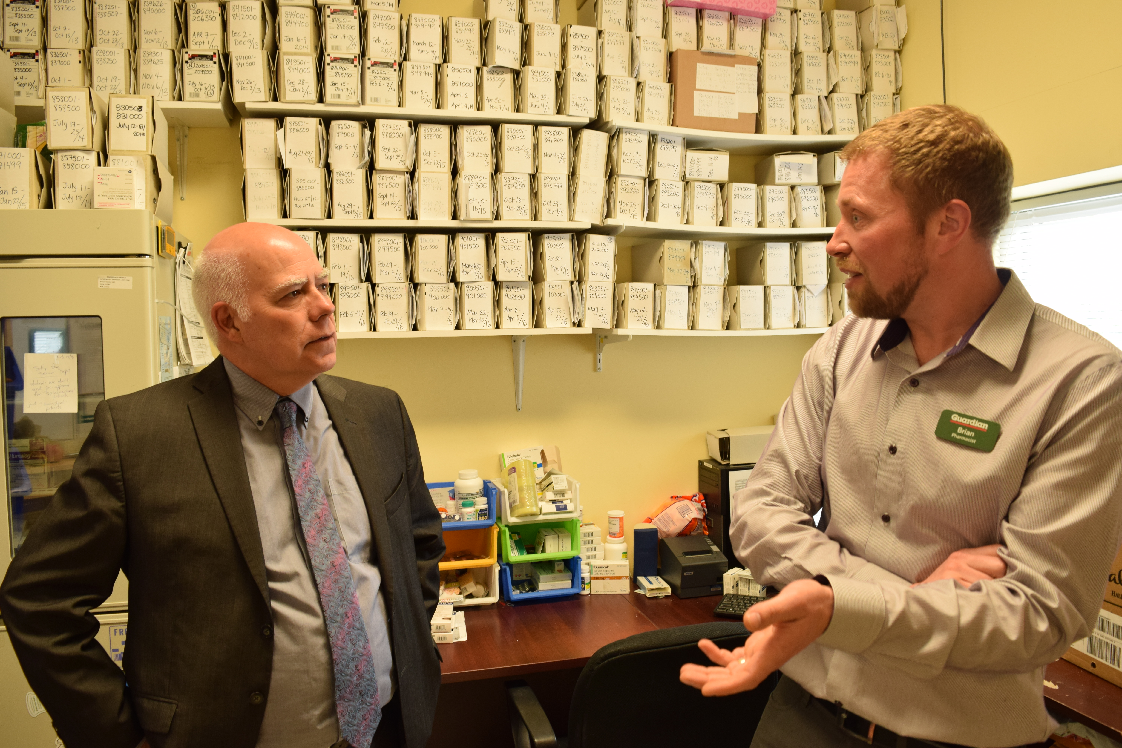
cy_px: 374
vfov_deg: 47.9
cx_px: 561
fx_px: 841
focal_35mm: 27
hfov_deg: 67.4
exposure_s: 1/25
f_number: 5.6
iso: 400
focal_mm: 18
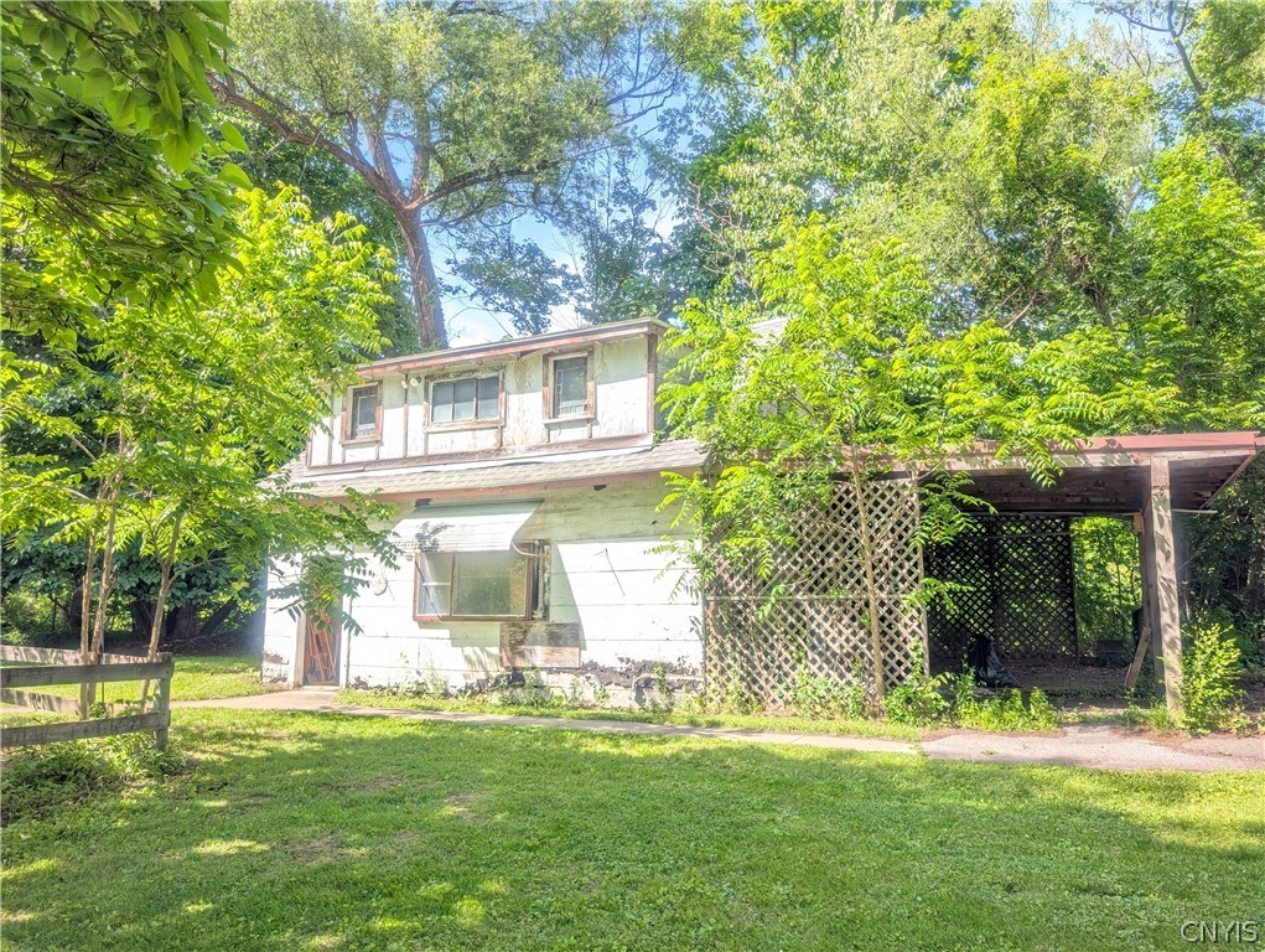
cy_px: 476
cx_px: 632
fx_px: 878
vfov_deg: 56.9
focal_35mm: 24
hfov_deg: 71.5
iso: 22
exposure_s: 1/306
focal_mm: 6.9
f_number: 1.68
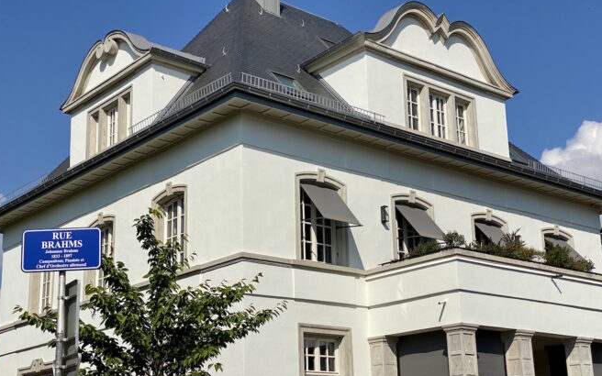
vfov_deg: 23.1
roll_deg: +1.1
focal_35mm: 56
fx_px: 919
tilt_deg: +14.5
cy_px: 220
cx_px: 300
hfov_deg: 36.3
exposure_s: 1/2817
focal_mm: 6
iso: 20
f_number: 2
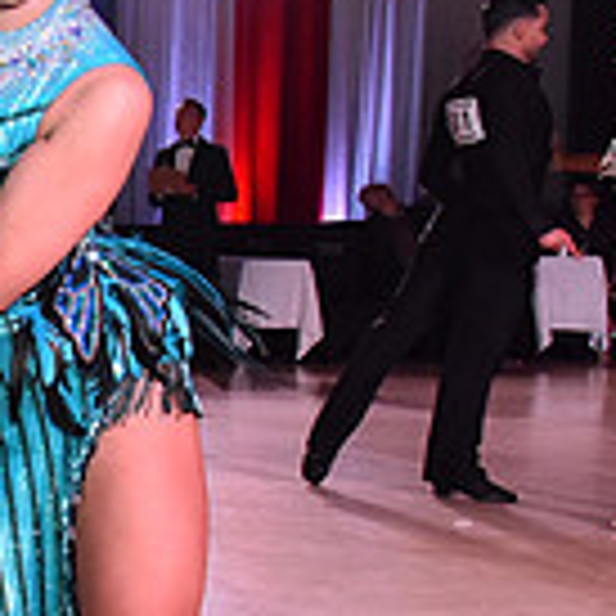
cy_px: 407
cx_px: -661
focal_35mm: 108
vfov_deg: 16.1
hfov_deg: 13.5
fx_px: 2174
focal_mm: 30
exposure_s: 1/320
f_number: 7.1
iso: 2500
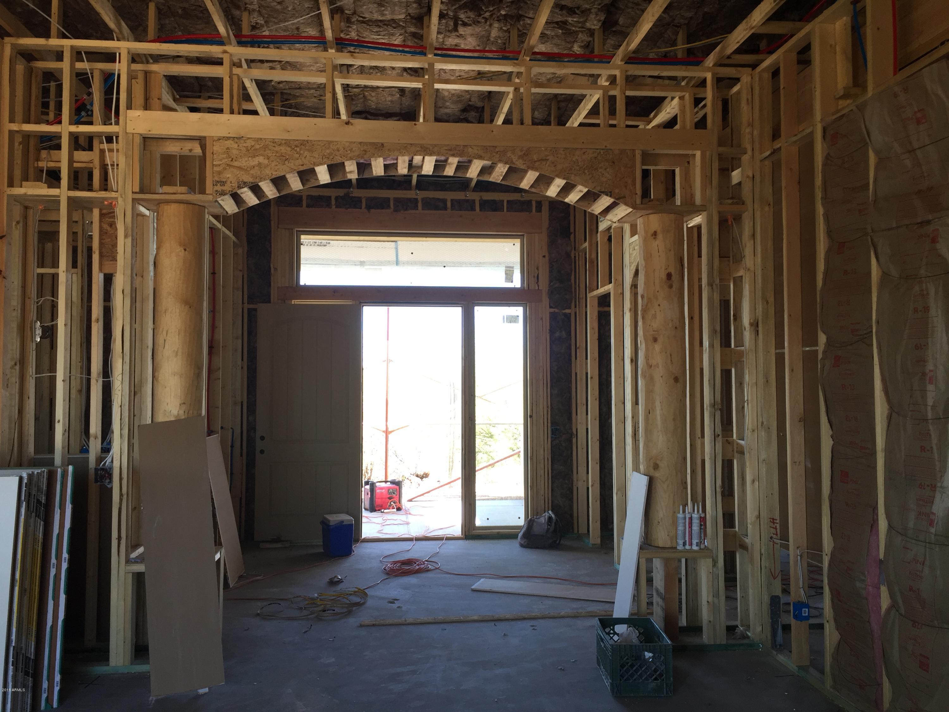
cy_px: 356
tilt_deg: +3.9
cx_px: 474
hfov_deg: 61.7
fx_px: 795
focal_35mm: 29
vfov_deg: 48.2
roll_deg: -0.4
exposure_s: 1/60
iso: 32
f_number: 2.2
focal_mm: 4.15
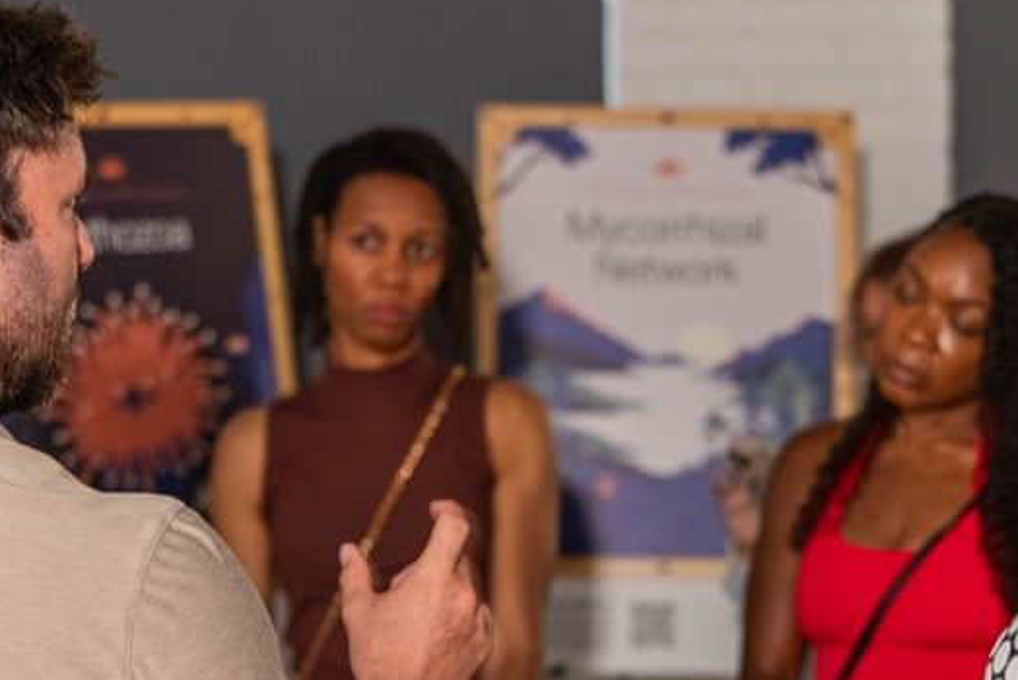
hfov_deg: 17.6
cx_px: 507
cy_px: 464
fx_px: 3282
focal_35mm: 116
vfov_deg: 11.8
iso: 250
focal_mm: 38
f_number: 2
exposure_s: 1/125
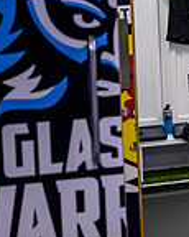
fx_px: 637
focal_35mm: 91
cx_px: 401
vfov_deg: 20.7
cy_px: 37
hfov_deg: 13.8
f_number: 2.8
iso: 4000
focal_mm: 24
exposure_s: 1/320
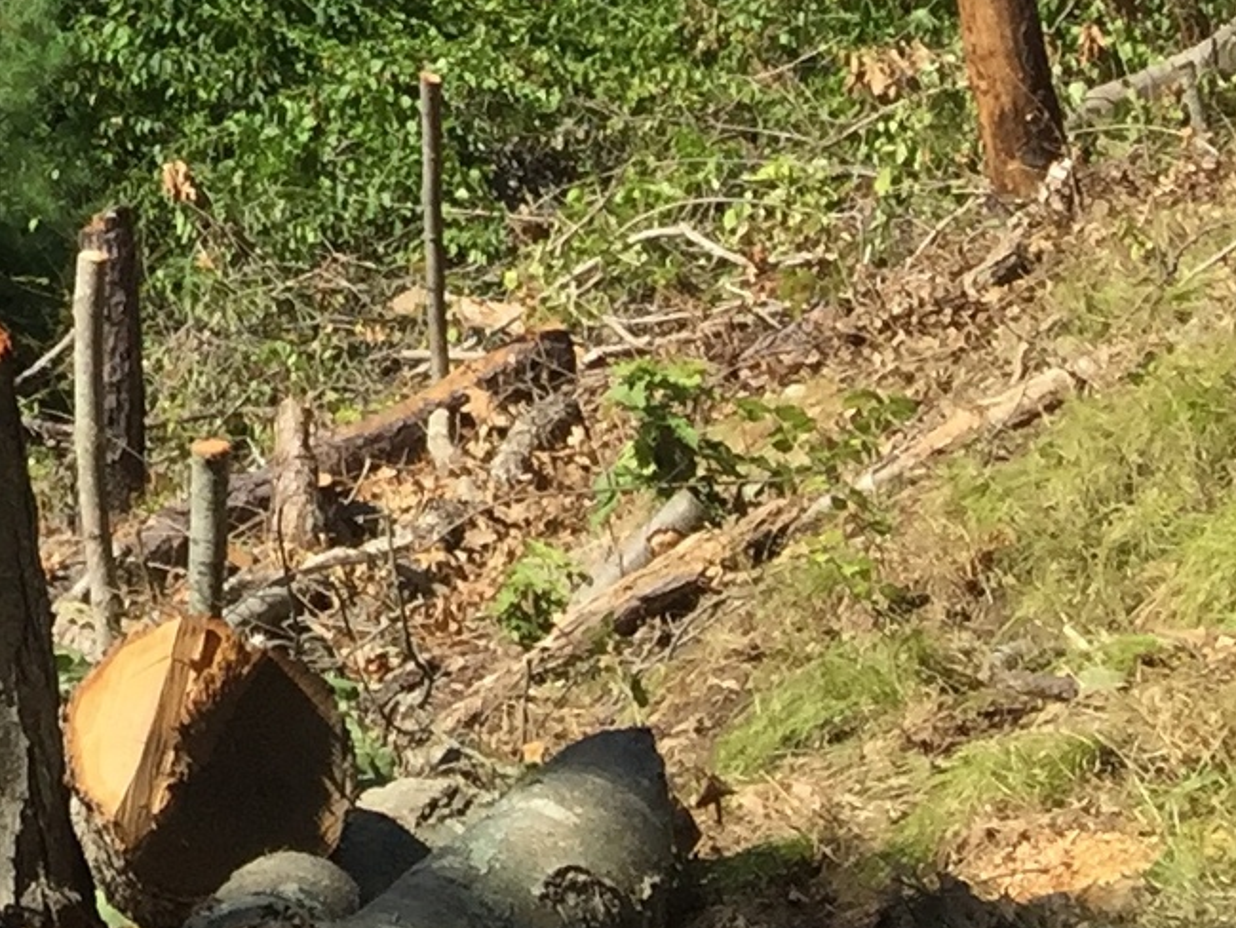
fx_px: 4894
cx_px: -1249
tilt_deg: -2.2
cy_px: -1234
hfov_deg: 12.6
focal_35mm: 137
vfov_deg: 9.7
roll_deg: -1.5
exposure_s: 1/1522
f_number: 2.2
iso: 32
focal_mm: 4.15
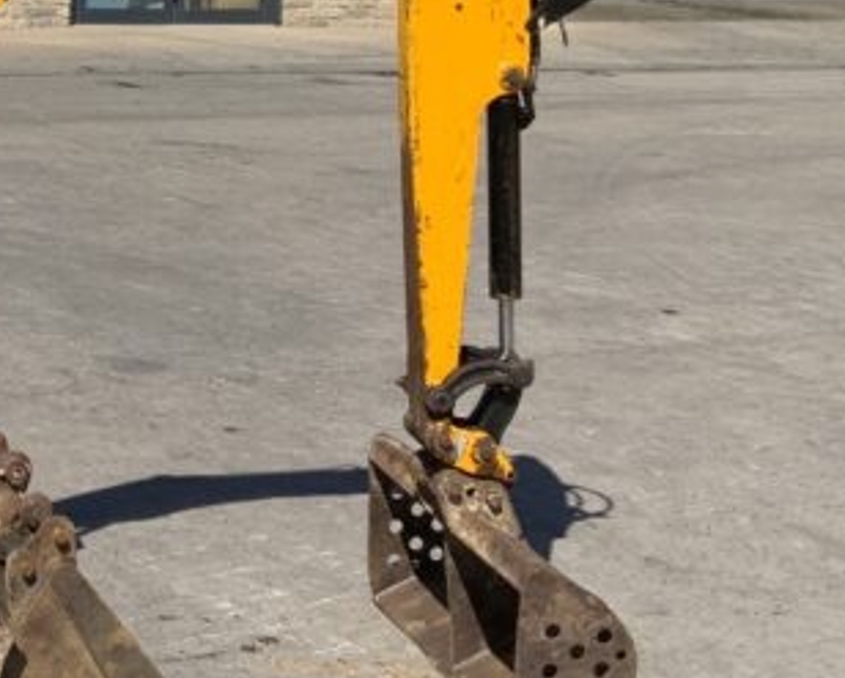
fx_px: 2353
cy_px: 25
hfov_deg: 19.2
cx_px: -167
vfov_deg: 16.1
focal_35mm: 94
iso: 16
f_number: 1.8
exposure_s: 1/2227
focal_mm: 3
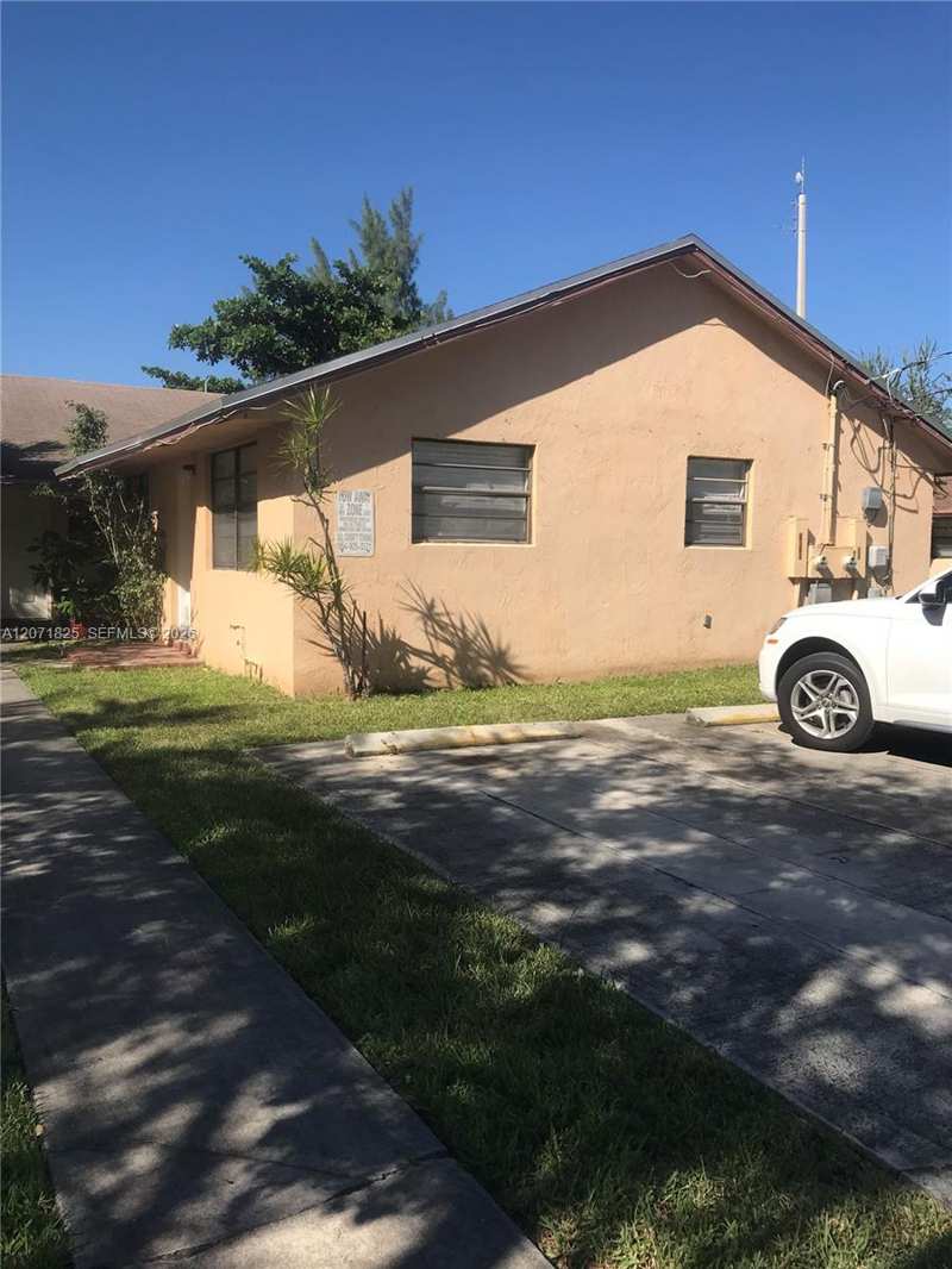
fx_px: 1026
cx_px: 476
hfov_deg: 49.8
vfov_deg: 63.4
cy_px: 634
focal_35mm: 28
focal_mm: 3.99
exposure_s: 1/2591
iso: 20
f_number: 1.8
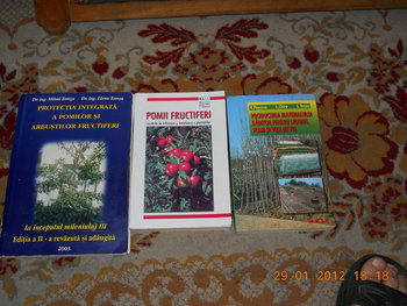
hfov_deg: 45.7
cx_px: 204
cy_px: 153
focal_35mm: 41
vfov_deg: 35.2
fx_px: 482
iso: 80
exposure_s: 1/30
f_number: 3.1
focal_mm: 6.72
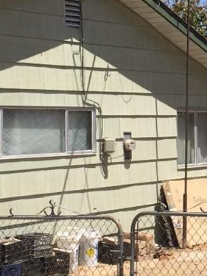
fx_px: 925
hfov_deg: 12.3
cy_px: 100
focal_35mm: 116
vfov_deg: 17.0
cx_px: 276
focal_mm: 4.15
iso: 32
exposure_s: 1/2475
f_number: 2.2
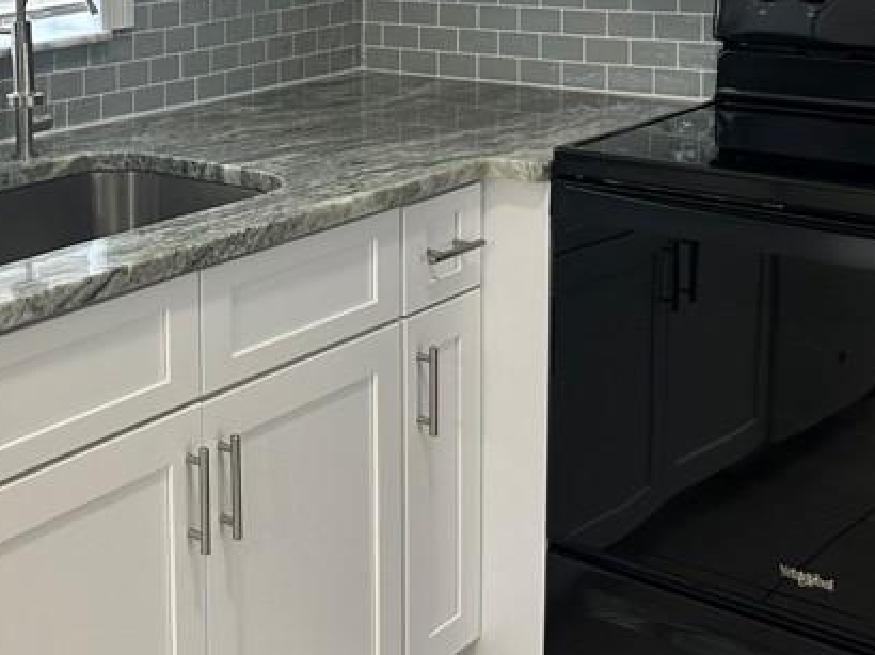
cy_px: 77
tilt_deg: -9.0
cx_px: 19
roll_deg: +1.4
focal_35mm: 60
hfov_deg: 30.2
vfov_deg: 23.8
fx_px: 1516
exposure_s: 1/120
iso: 100
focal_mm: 6.86
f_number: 1.78
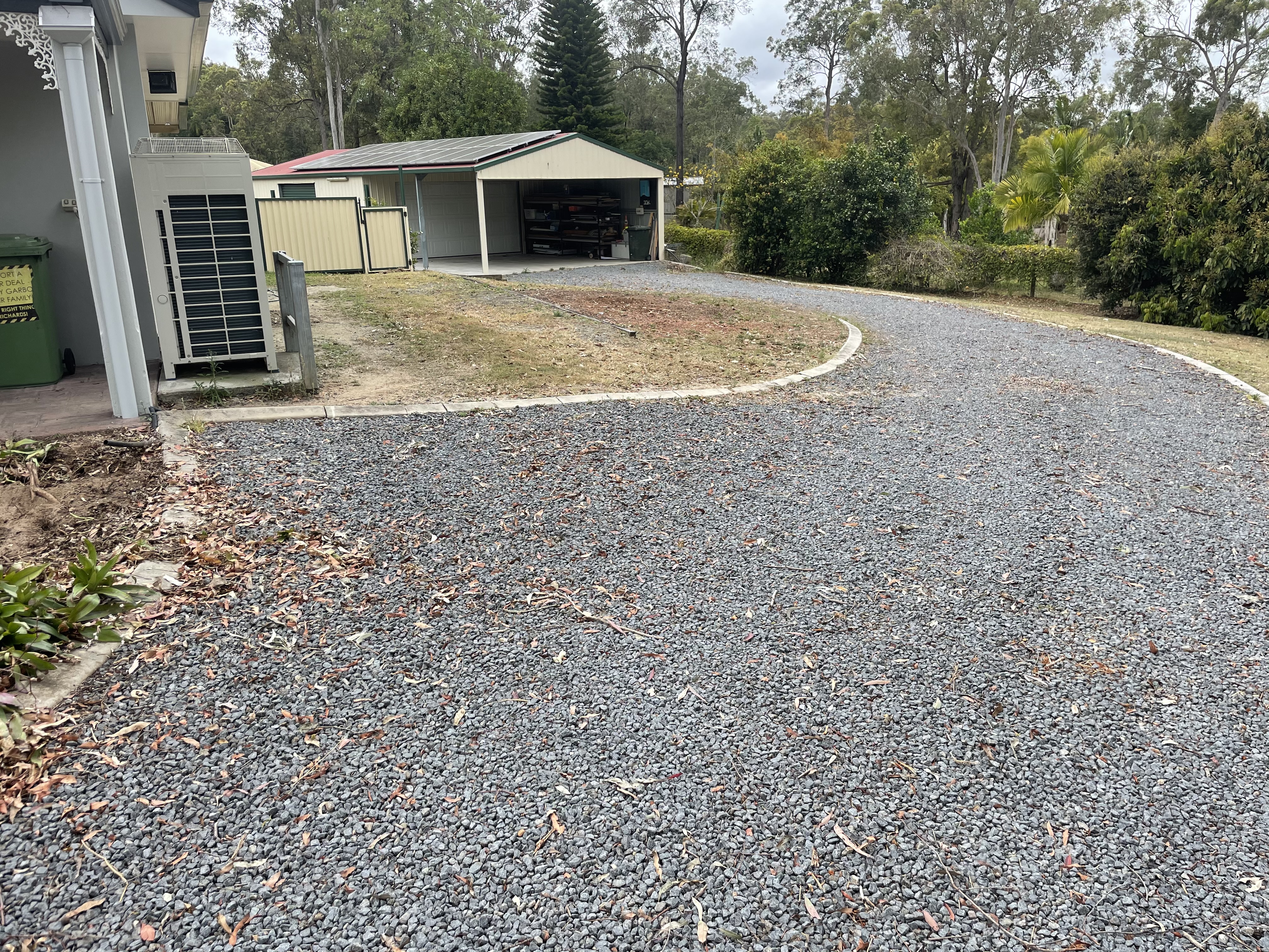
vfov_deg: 53.1
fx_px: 953
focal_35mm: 26
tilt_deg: -16.3
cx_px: 634
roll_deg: +1.5
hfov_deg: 67.3
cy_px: 476
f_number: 1.6
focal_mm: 4.2
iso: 32
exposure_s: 1/785
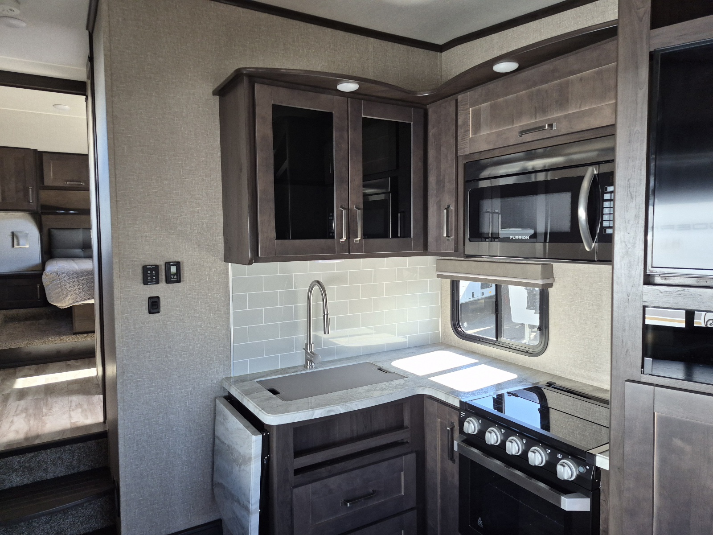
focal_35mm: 23
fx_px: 474
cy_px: 268
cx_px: 356
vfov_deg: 58.9
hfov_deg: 73.9
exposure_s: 1/120
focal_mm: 5.4
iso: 200
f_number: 1.8
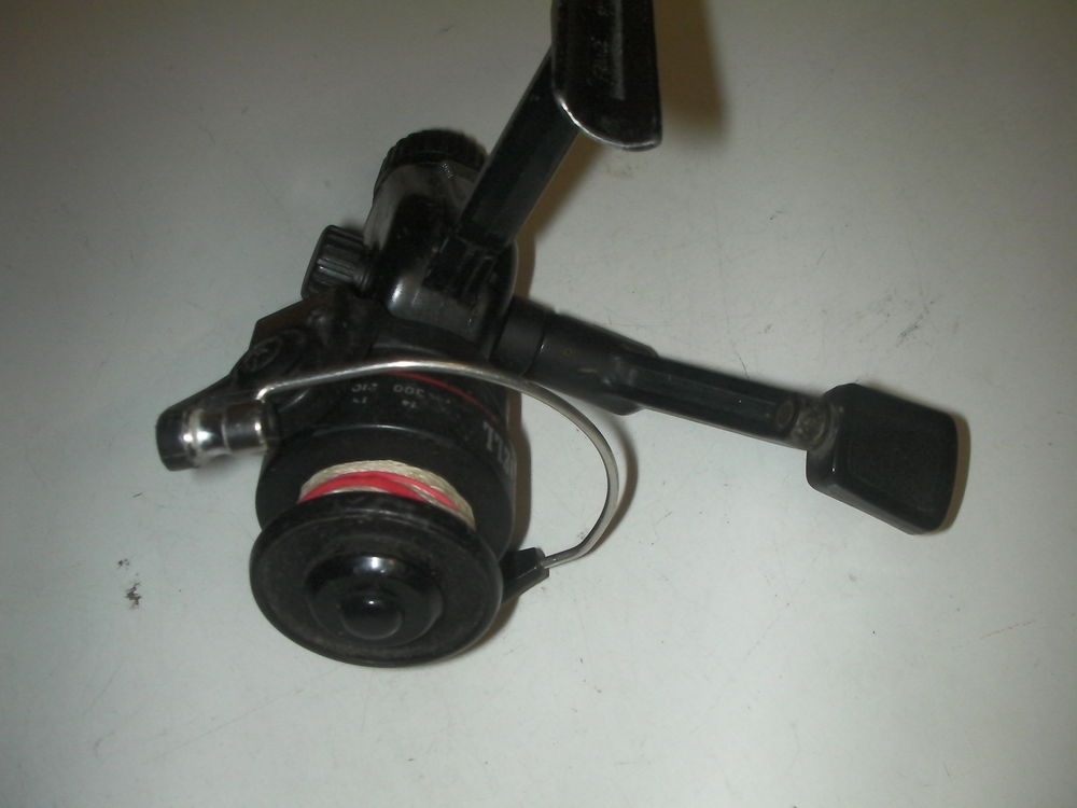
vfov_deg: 37.7
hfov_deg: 49.0
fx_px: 1182
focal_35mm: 38
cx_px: 538
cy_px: 404
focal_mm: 6.3
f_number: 5.6
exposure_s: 1/30
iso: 200
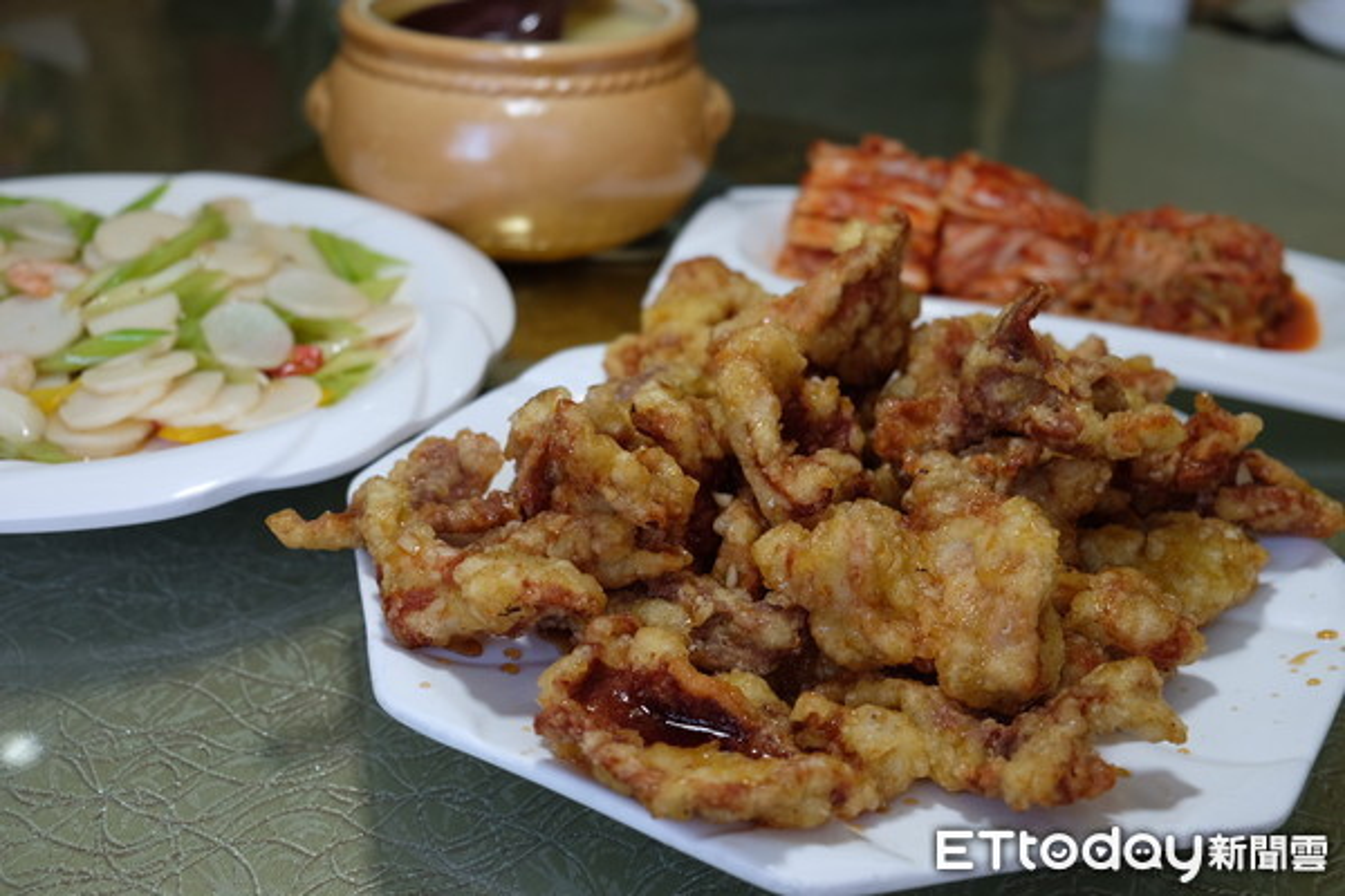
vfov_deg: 31.2
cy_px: 448
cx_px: 672
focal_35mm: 43
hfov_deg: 45.4
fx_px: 1606
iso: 200
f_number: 3.2
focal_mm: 28.9
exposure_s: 1/105
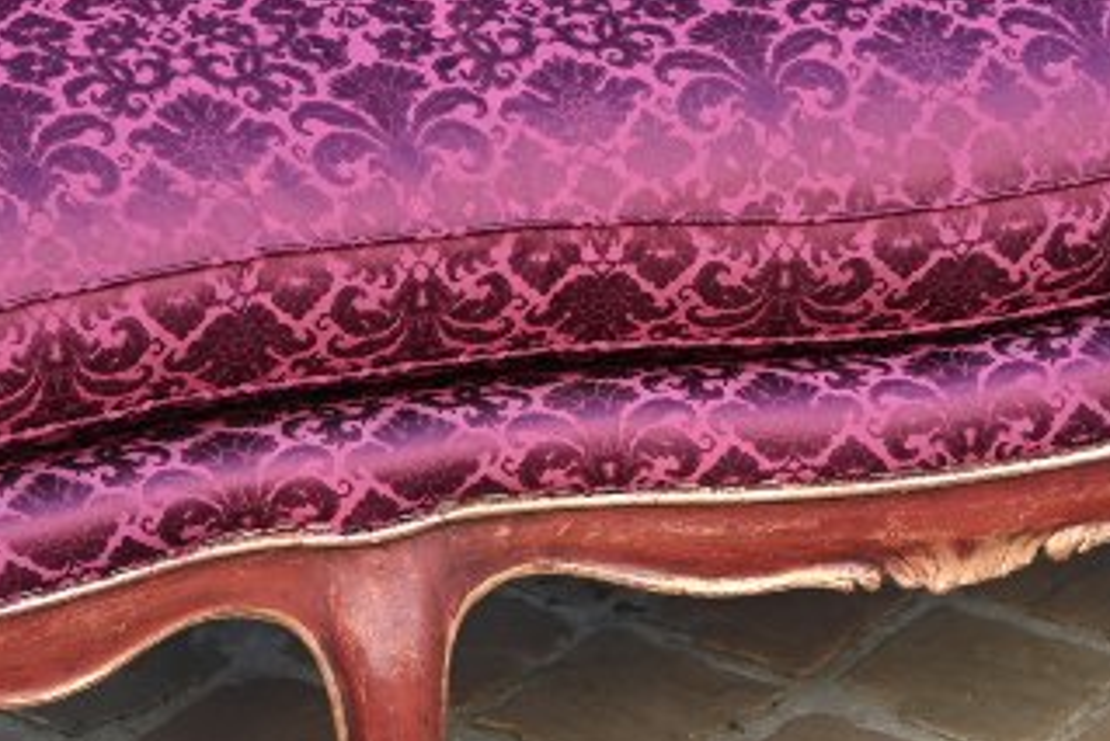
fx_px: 3912
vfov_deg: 10.8
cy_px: 484
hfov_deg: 16.1
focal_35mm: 127
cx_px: 661
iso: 100
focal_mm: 22.5
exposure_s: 1/60
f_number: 4
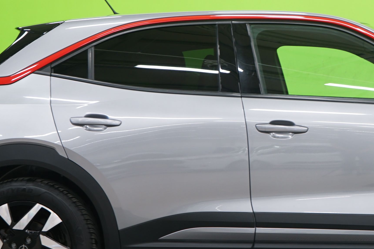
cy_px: 122
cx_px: 314
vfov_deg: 12.7
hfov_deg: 18.7
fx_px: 1122
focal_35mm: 108
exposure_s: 1/6
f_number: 4.5
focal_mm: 47
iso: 400
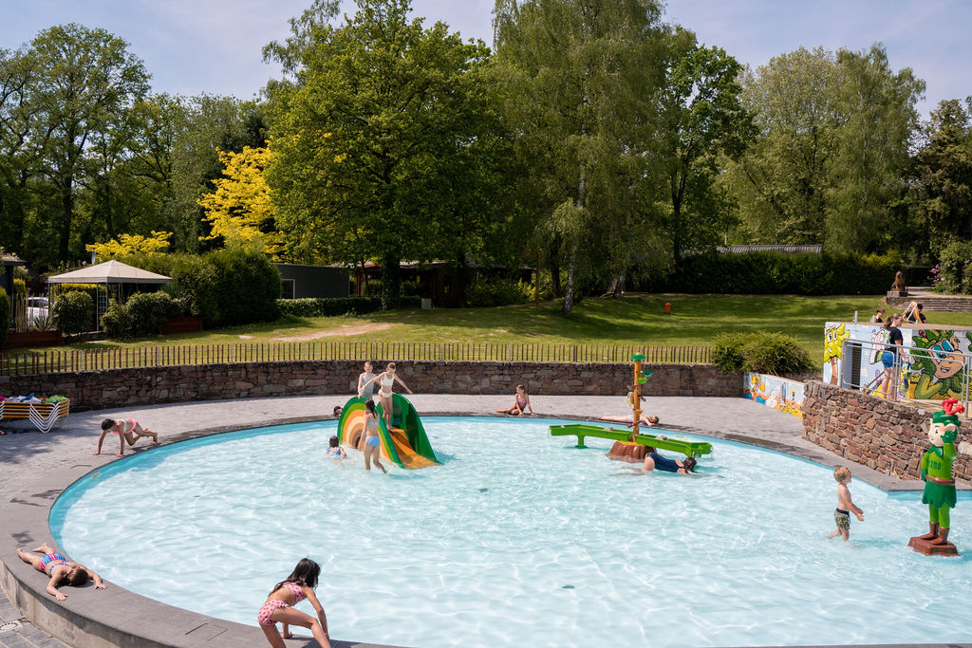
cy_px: 324
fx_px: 773
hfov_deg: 64.3
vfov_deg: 45.5
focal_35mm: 29
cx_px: 482
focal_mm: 28
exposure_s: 1/800
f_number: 9
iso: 400
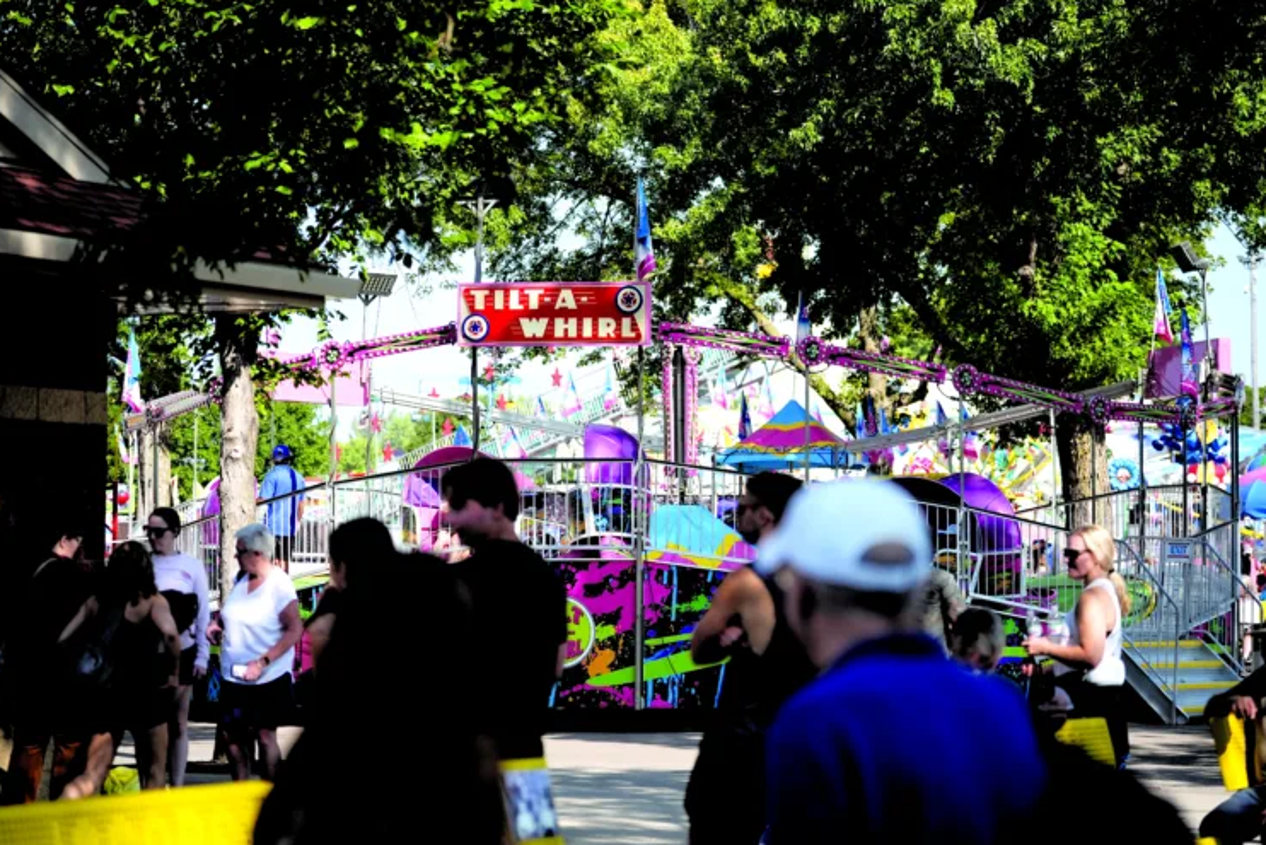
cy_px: 425
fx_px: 3201
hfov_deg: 22.4
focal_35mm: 91
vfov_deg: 15.0
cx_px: 628
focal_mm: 90
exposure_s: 1/6400
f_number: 2.8
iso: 400
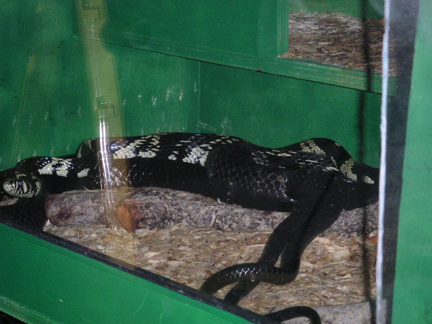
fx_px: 1385
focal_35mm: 111
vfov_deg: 13.3
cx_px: 216
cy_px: 162
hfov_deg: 17.7
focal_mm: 17.1
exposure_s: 1/111
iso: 160
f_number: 3.6
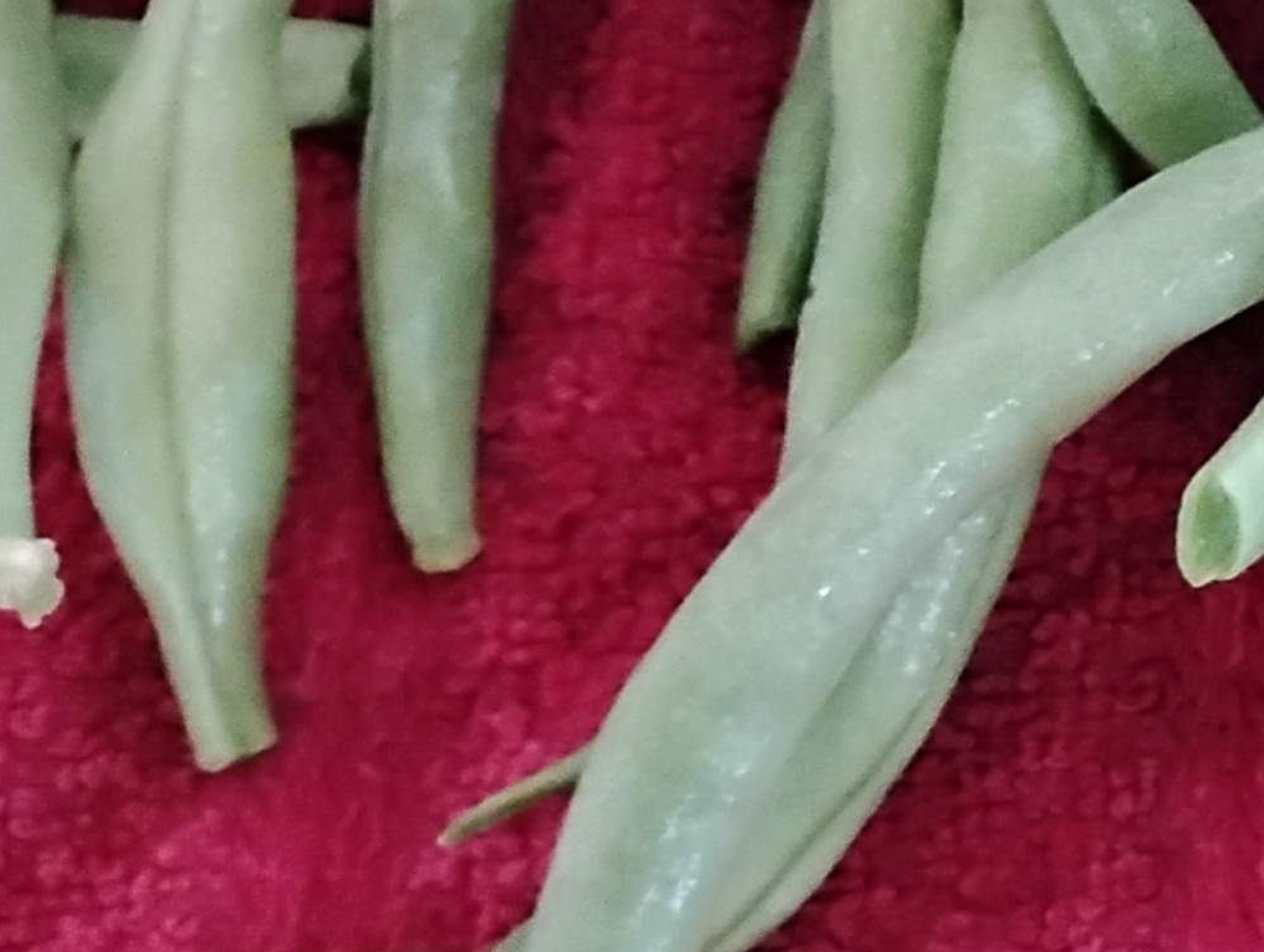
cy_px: -223
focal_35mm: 115
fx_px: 4206
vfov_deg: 12.6
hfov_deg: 14.6
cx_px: 2382
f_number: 1.8
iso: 2950
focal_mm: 4.26
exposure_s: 1/30
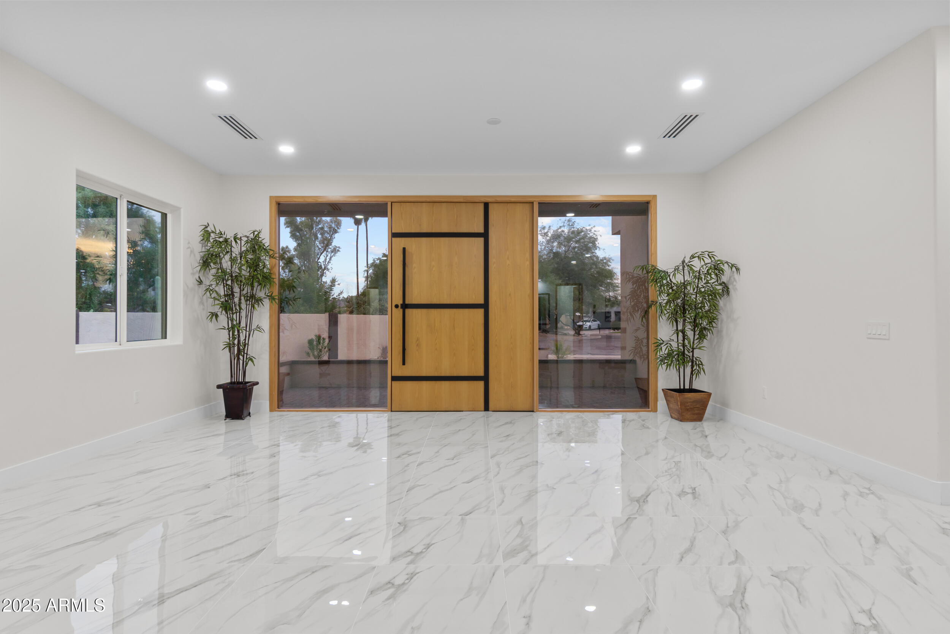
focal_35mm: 18
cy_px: 317
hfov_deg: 90.0
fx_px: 475
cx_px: 475
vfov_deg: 67.4
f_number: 9
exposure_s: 1
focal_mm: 12
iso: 250
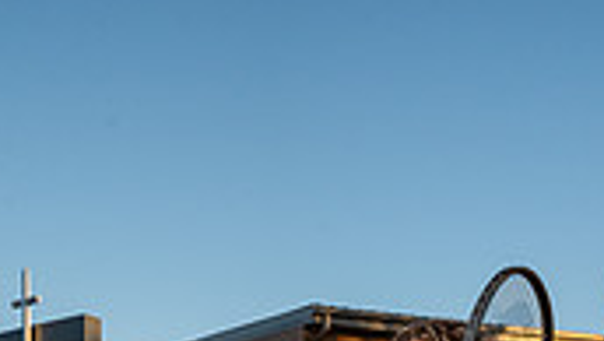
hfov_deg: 22.9
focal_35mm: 93
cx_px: 330
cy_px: 777
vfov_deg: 11.2
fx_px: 1490
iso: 400
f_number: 11
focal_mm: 34
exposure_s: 1/250
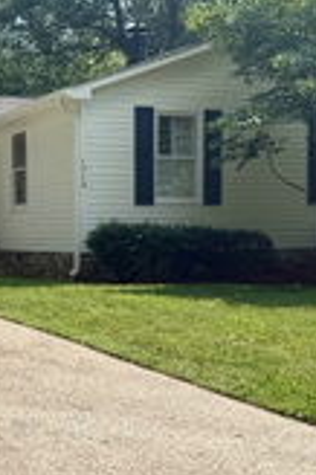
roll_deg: +0.9
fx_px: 805
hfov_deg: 21.5
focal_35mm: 61
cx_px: 3
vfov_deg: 32.9
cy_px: 269
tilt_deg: -3.1
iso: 80
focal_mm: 6.76
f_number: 1.78
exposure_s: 1/3953
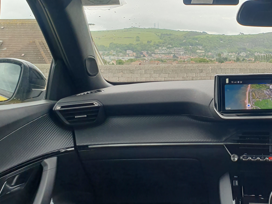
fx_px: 409
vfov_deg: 28.0
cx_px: 248
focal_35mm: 52
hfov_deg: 34.6
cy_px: 84
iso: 50
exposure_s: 1/370
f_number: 2.4
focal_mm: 4.32
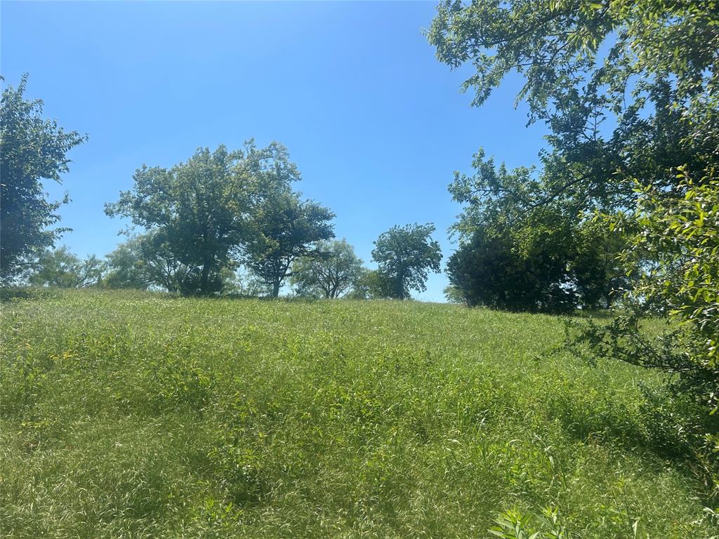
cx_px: 360
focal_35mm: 26
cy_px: 270
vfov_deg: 53.1
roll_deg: +0.7
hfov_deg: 67.3
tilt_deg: +8.7
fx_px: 540
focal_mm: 5.7
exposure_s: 1/4831
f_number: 1.5
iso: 50
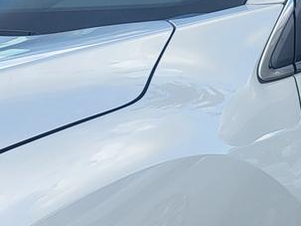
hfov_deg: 16.5
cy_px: 401
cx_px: -127
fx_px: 956
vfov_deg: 12.4
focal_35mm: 110
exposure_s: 1/601
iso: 40
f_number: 1.8
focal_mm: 5.4
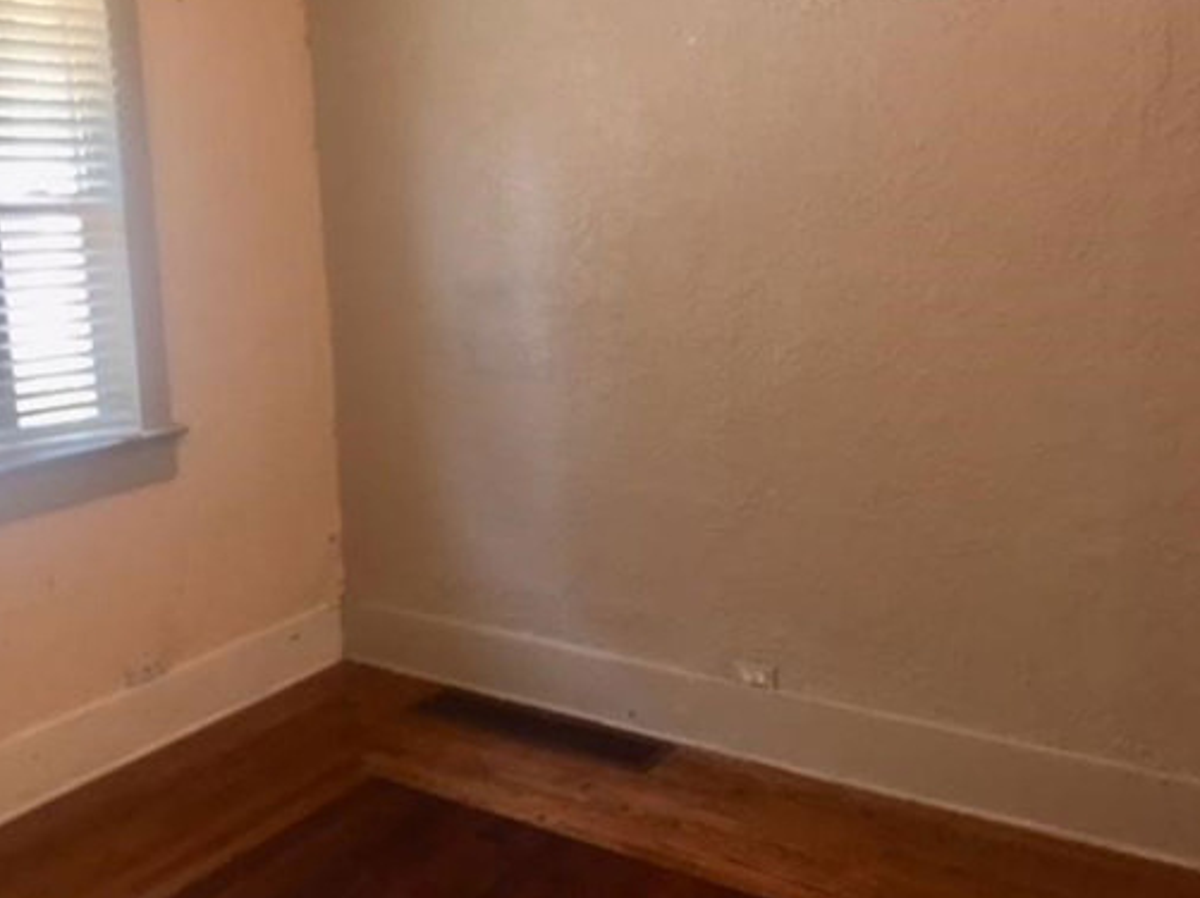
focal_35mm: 37
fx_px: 1282
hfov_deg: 49.7
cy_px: 423
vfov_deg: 38.6
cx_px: 457
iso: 40
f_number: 2.2
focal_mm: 4.15
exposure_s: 1/30
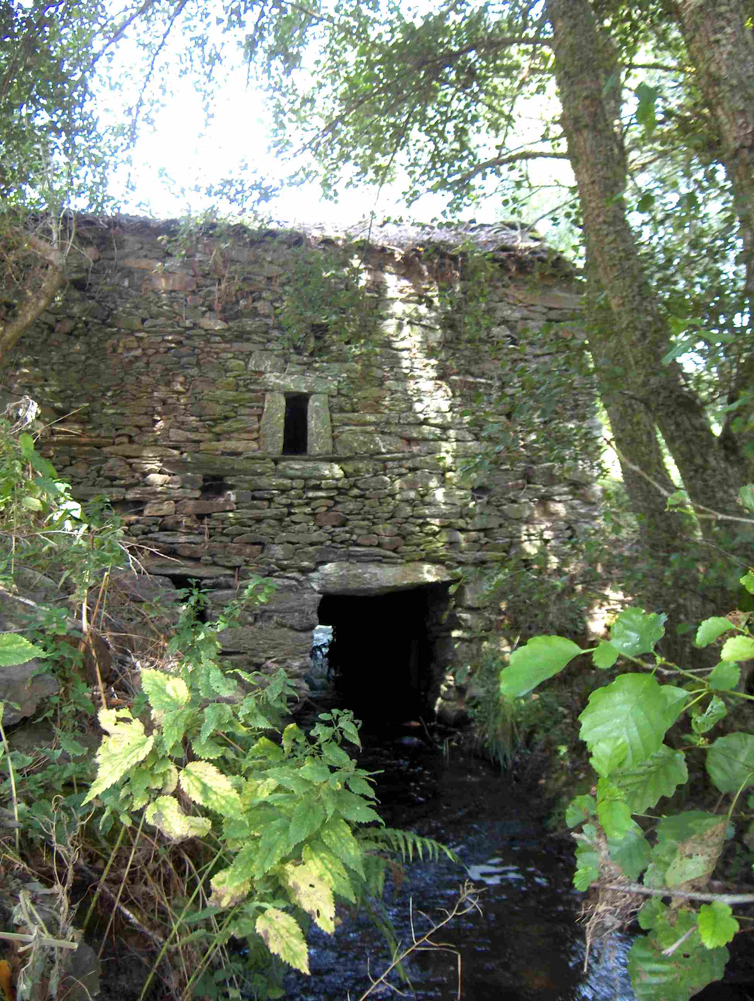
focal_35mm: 39
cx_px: 377
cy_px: 500
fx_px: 1130
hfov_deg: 36.9
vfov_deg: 47.8
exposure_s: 1/45.1
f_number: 2.8
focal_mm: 8
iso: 200
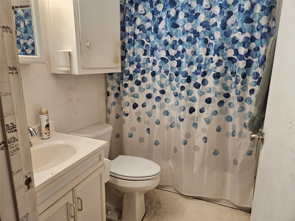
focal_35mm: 23
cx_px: 148
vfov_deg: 58.9
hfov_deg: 73.9
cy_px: 110
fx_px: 196
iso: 500
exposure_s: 1/120
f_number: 1.8
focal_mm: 5.4
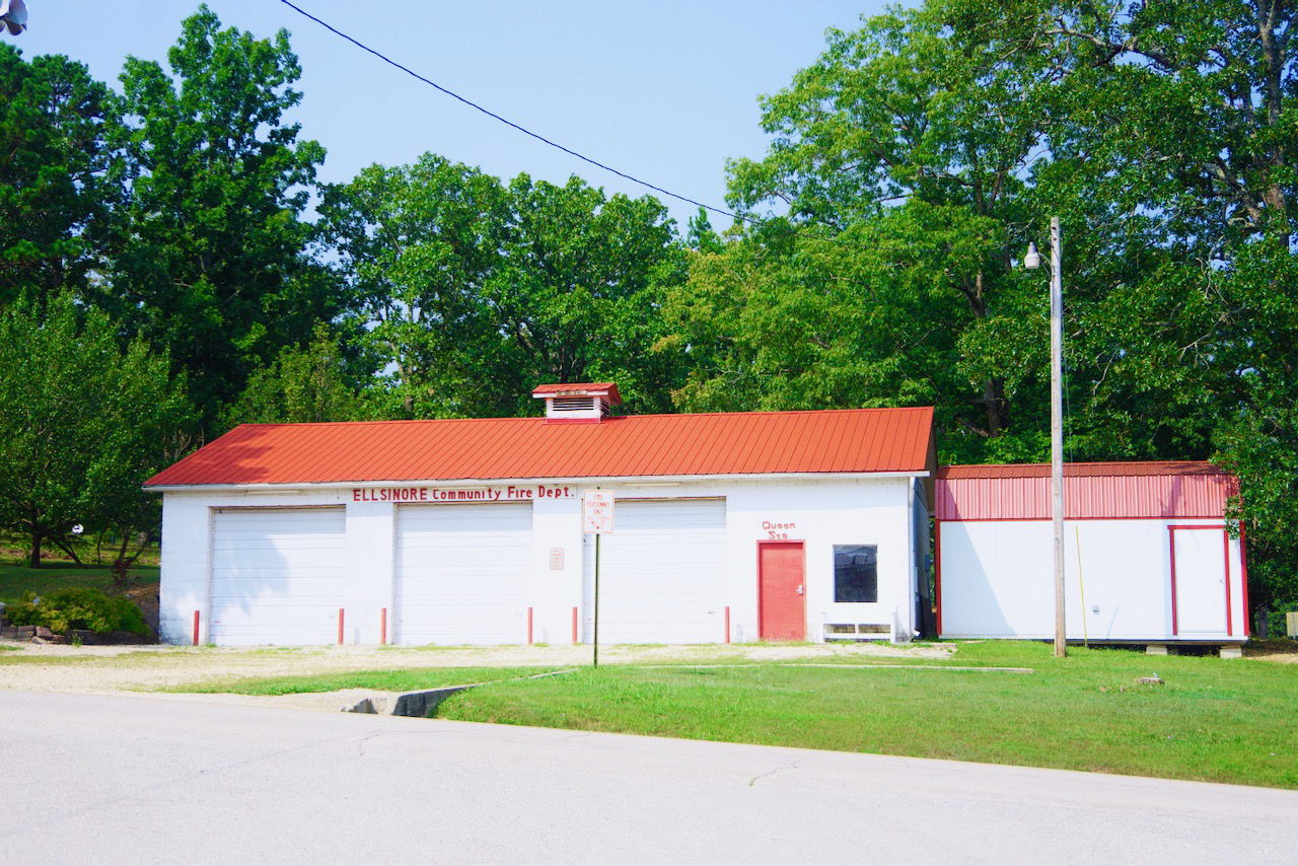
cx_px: 649
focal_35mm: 54
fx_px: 1947
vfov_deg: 25.1
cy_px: 433
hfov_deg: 36.9
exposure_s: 1/640
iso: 200
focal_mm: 36
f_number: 4.5
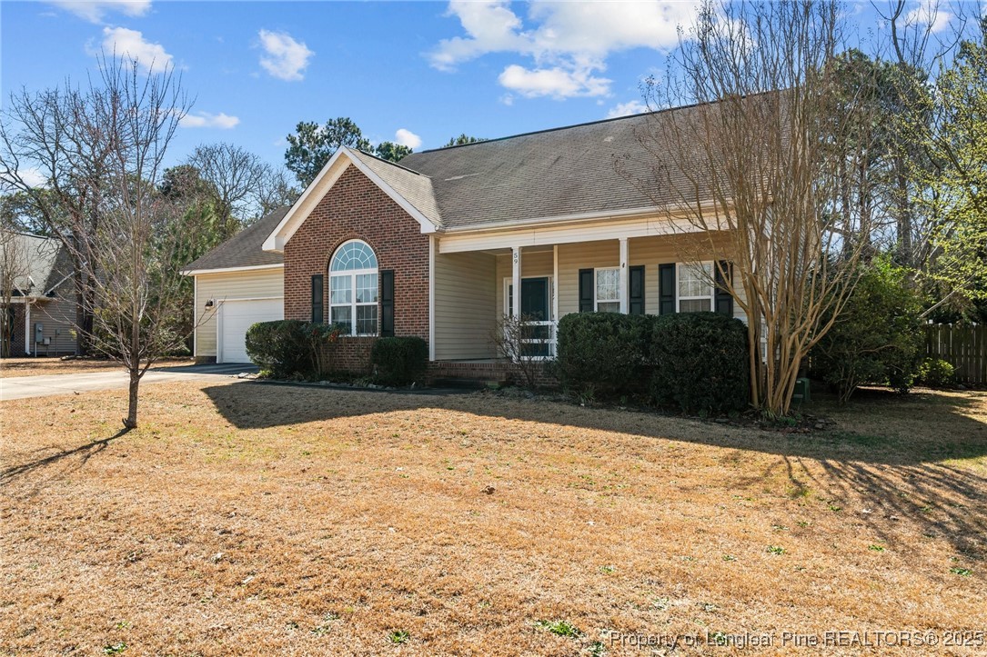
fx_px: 685
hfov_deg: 71.5
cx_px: 494
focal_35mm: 25
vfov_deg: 51.3
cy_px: 328
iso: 320
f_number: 7.1
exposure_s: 1/500
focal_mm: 25
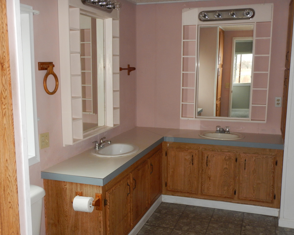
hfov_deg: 46.8
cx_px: 144
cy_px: 118
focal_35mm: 39
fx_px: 339
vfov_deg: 38.2
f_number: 4.2
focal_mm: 6.6
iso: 250
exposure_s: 1/30
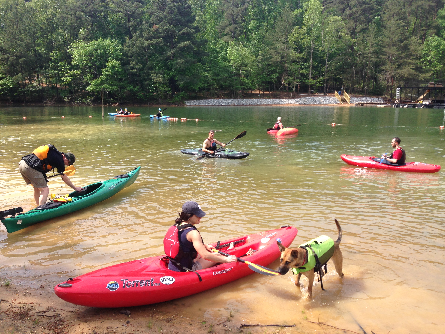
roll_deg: -0.1
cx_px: 222
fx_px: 424
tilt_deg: -10.6
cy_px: 167
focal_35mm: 33
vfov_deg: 42.9
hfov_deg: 55.4
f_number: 2.4
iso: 50
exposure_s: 1/821
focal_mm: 4.12
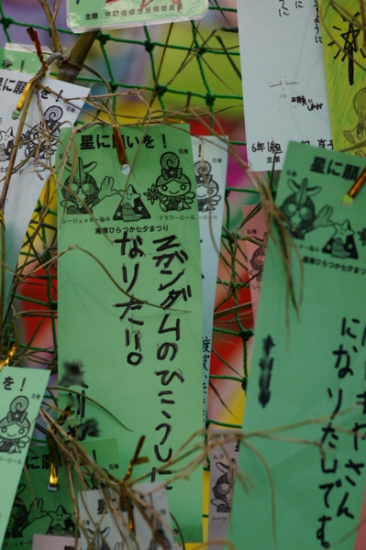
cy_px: 275
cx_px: 183
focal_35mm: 150
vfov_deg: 13.7
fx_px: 2291
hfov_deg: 9.1
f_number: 4.5
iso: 200
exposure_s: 1/200
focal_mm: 100
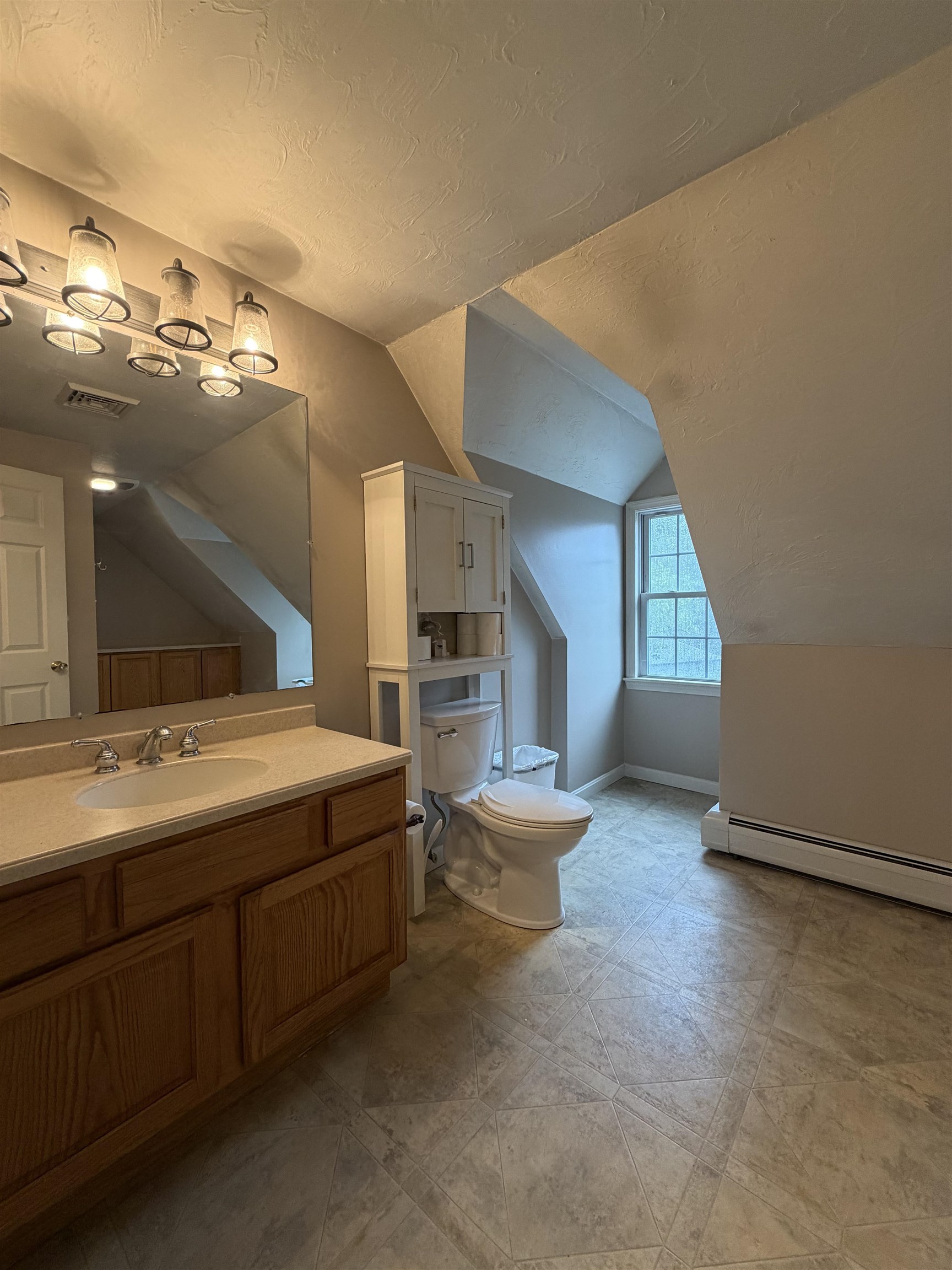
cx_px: 476
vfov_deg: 102.1
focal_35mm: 14
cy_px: 635
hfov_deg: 85.7
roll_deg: +1.2
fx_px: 513
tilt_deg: -2.6
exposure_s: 1/60
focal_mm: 2.22
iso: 200
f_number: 2.2
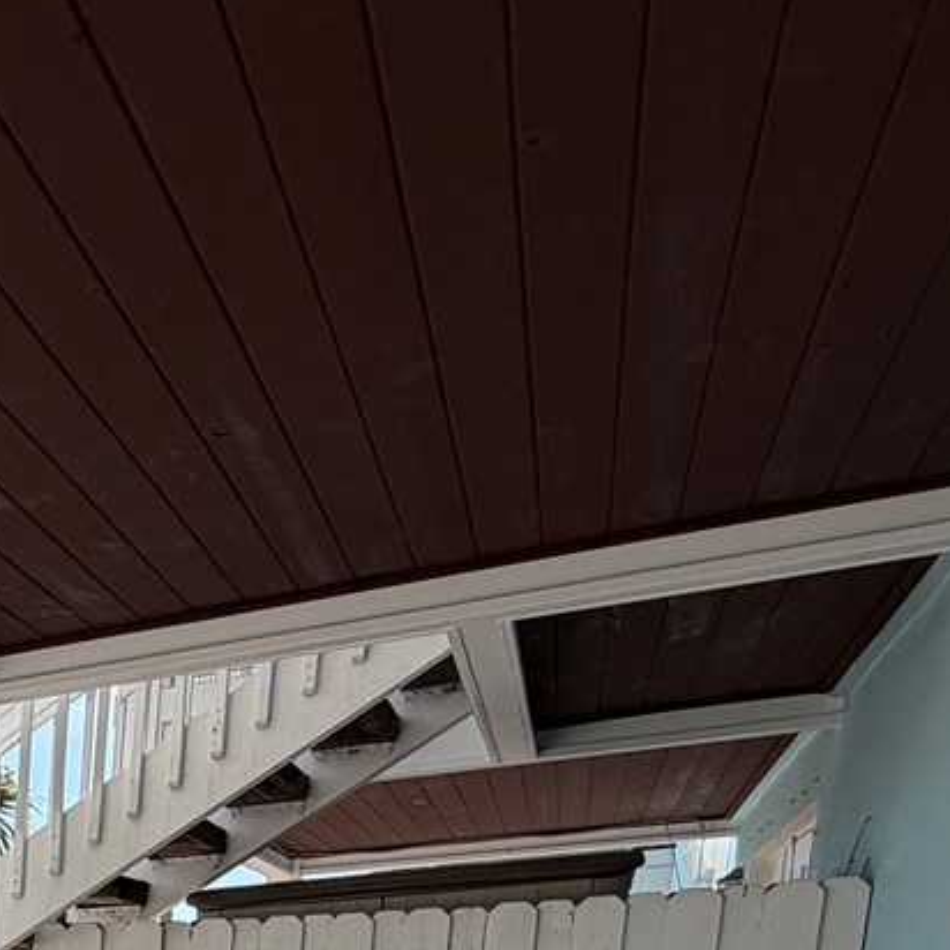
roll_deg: +1.3
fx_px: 1490
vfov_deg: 27.6
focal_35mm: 48
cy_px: 1321
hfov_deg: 26.3
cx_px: -457
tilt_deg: -11.5
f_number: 2.2
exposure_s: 1/789
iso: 20
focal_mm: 2.22
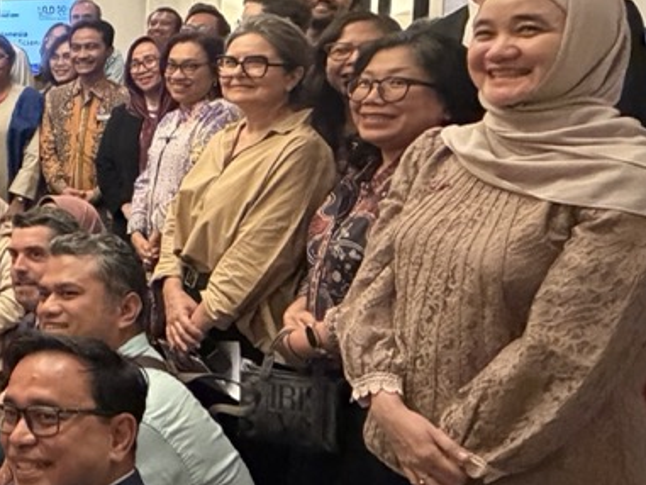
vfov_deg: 30.6
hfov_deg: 31.3
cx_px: -193
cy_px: 146
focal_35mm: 47
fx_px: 877
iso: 1250
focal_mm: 2.22
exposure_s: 1/50
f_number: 2.2
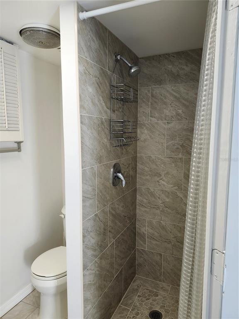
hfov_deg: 58.9
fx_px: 212
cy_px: 160
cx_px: 120
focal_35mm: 23
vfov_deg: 73.9
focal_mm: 5.54
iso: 160
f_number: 1.8
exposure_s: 1/120
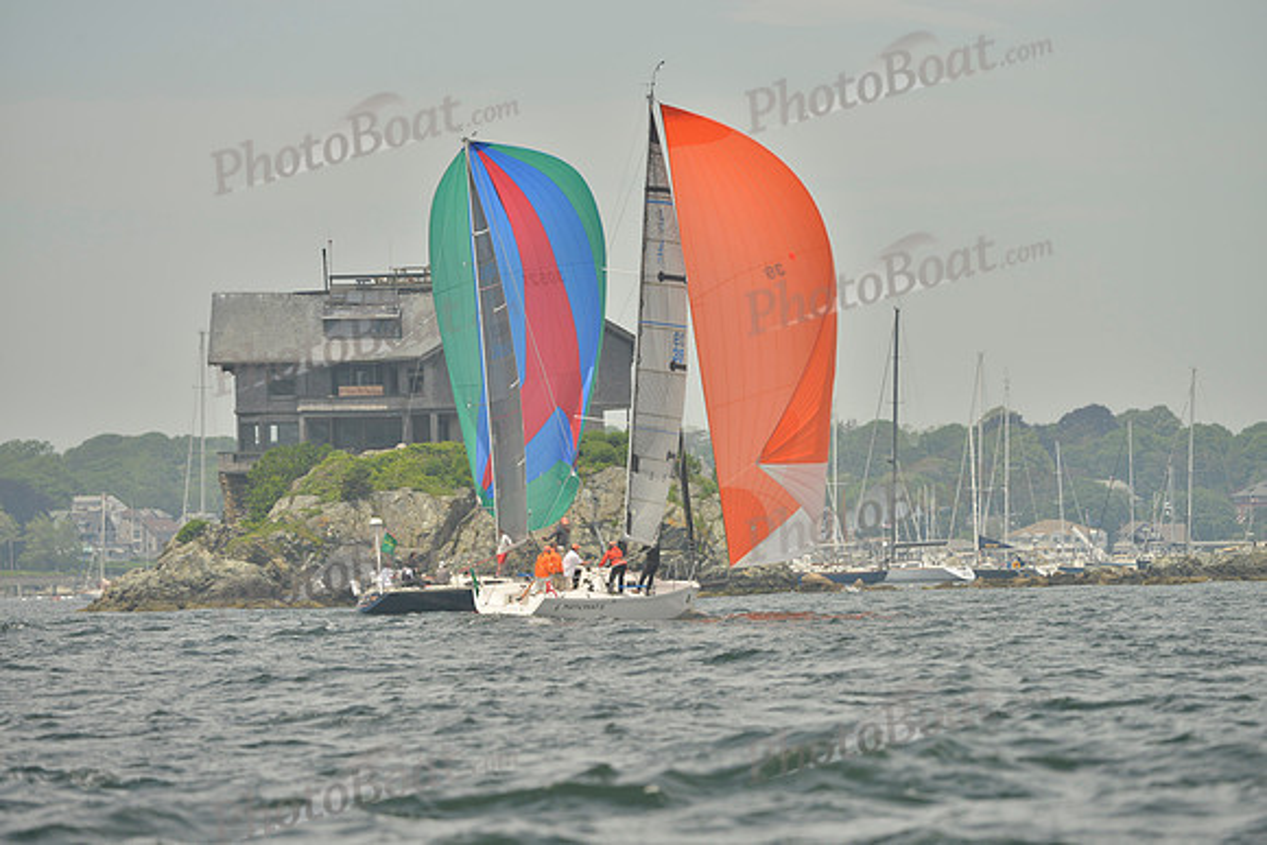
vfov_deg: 4.0
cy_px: 422
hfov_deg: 6.1
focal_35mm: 340
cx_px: 634
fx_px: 11968
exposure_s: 1/1250
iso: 280
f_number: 7.1
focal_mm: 340
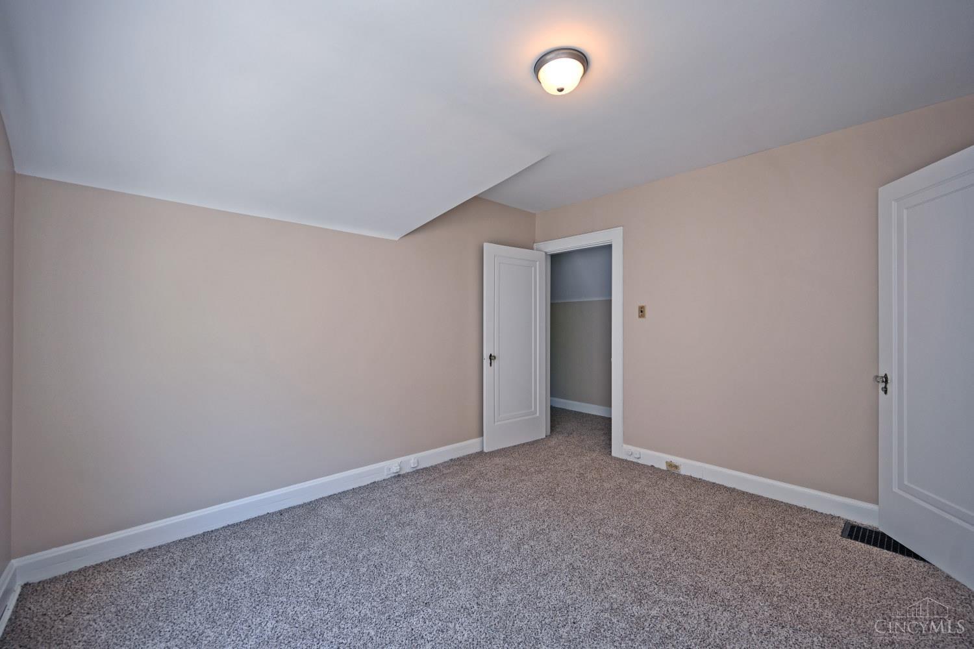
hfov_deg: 104.3
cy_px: 324
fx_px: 379
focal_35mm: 14
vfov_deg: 81.2
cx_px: 487
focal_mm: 14
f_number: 4.5
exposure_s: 1/80
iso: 200
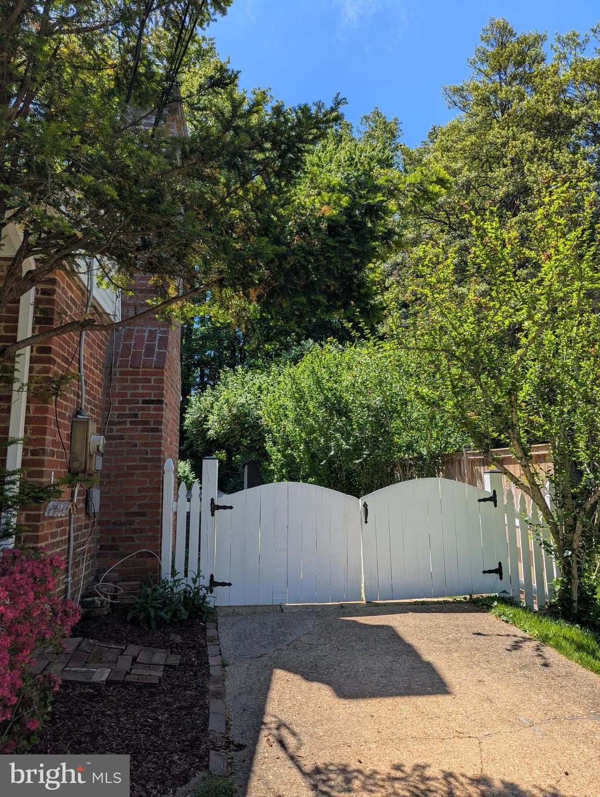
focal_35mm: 24
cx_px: 300
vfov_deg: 71.5
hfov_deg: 56.9
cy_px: 398
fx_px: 553
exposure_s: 1/1595
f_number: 1.85
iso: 48
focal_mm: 6.81
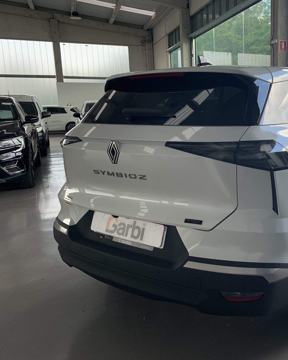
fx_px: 362
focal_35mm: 34
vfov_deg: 52.8
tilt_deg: -9.7
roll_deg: -0.6
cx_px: 239
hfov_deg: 41.1
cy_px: 180
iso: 25
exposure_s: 1/154
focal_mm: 4.25
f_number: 1.8
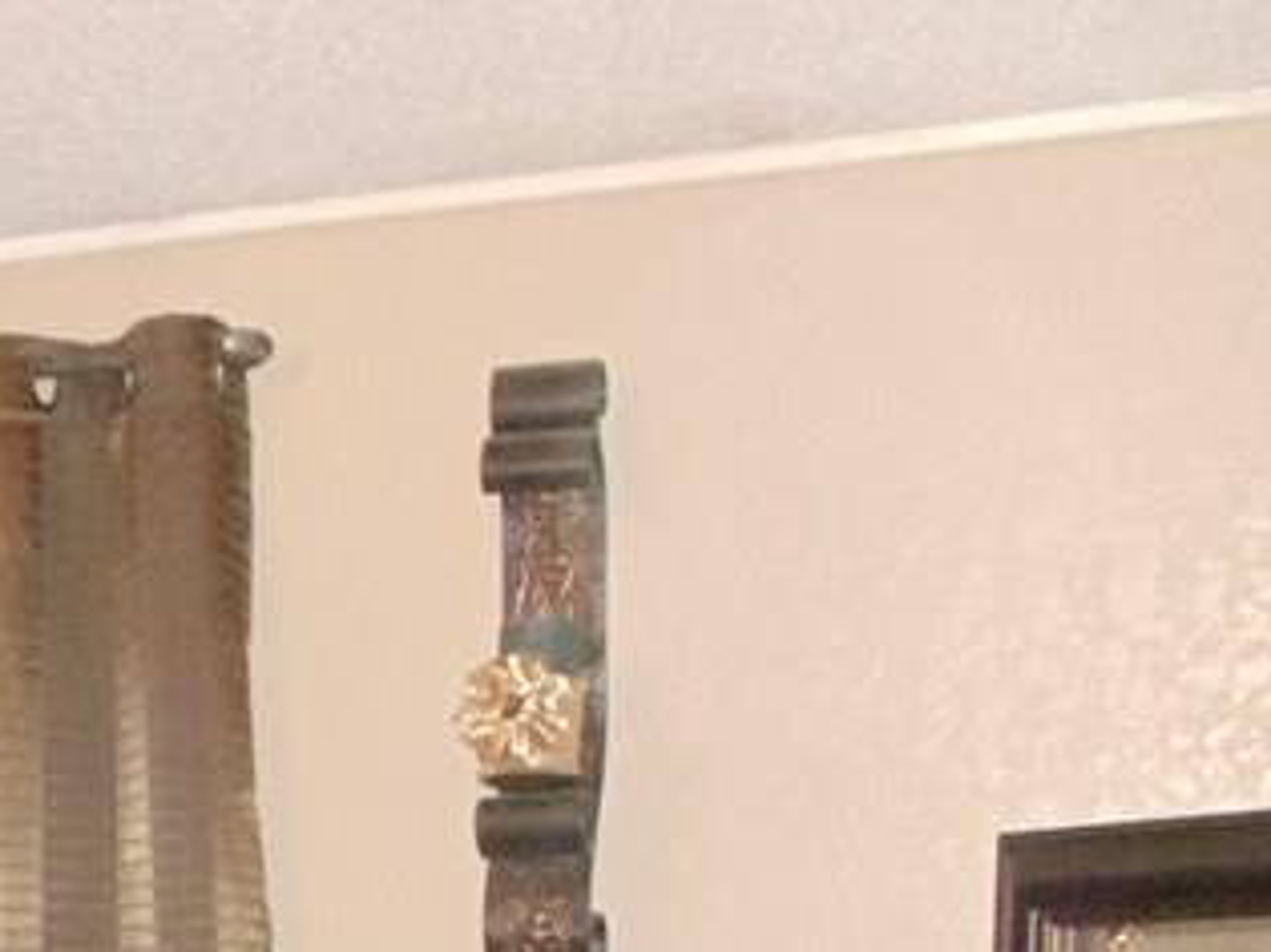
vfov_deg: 10.1
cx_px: -589
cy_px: 1323
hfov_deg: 13.1
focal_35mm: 143
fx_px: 5249
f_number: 3.5
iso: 800
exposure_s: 1/30
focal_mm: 6
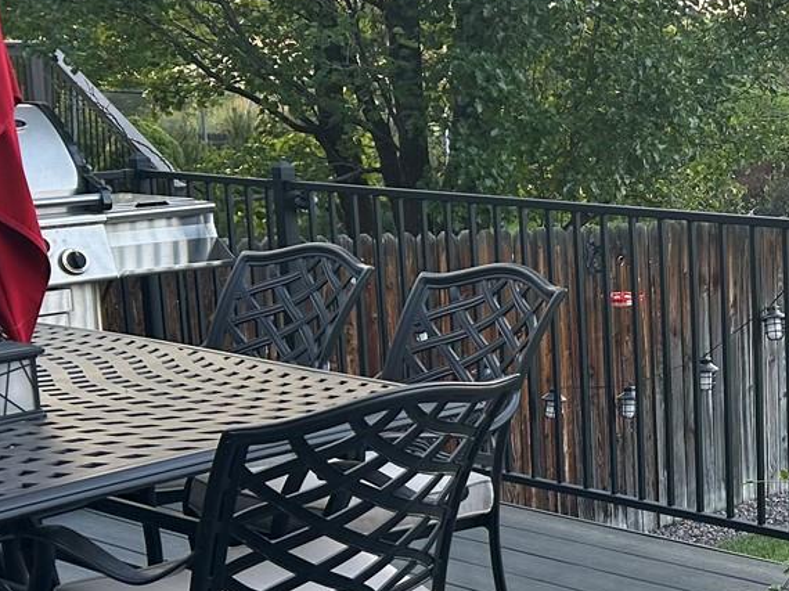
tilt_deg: -9.0
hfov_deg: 23.3
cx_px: 1059
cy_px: 278
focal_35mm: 73
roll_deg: +0.5
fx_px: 1663
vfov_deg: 20.1
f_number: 1.5
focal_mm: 5.7
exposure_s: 1/193
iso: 50
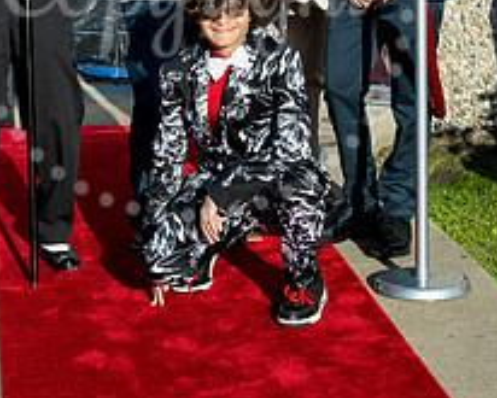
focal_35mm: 127
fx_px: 1869
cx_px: 188
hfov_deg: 15.1
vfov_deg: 12.0
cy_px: -7
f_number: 5.6
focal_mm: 62
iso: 400
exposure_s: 1/3200
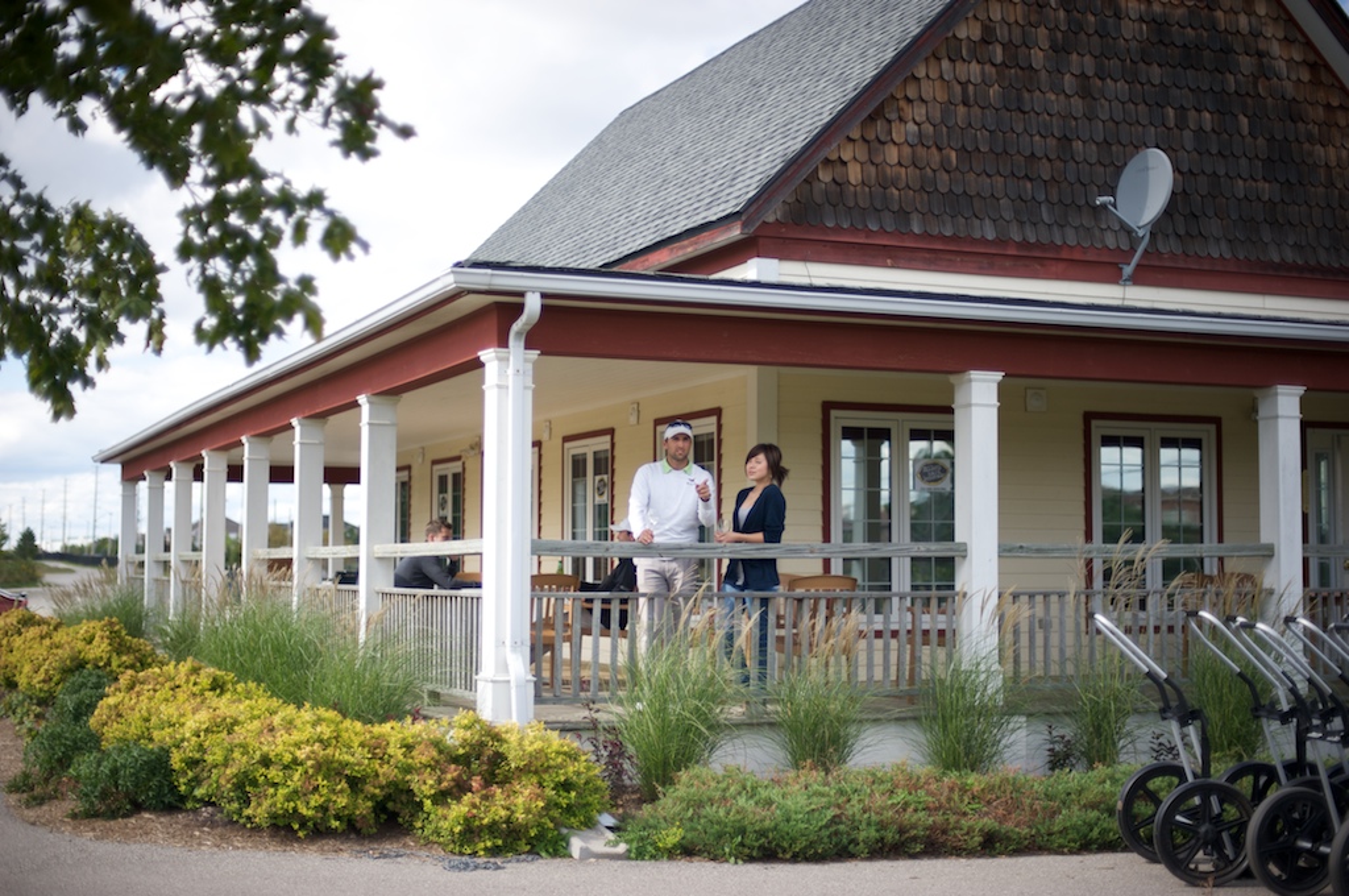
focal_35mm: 50
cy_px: 448
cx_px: 674
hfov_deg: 39.6
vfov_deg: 26.9
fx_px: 1871
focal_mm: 50
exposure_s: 1/5000
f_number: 1.6
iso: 200
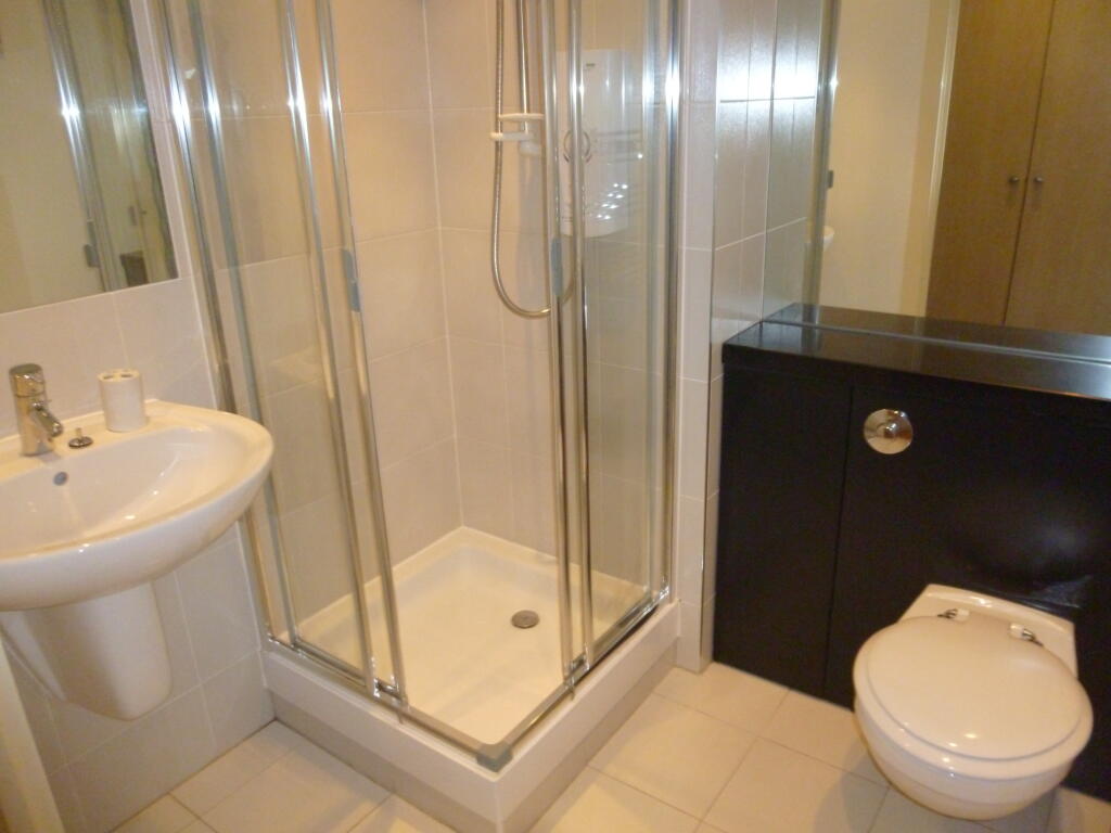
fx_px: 802
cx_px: 556
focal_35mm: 25
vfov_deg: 54.9
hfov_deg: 69.4
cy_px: 416
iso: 400
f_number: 3.1
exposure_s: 1/60
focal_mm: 4.5
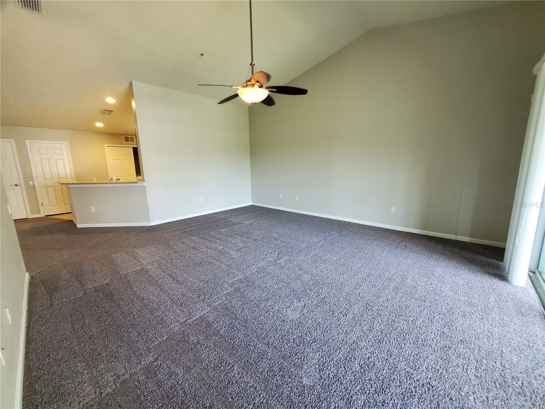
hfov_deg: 106.2
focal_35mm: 13
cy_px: 204
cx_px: 272
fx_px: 205
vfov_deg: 89.9
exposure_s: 1/60
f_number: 2.2
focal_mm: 1.8
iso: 640
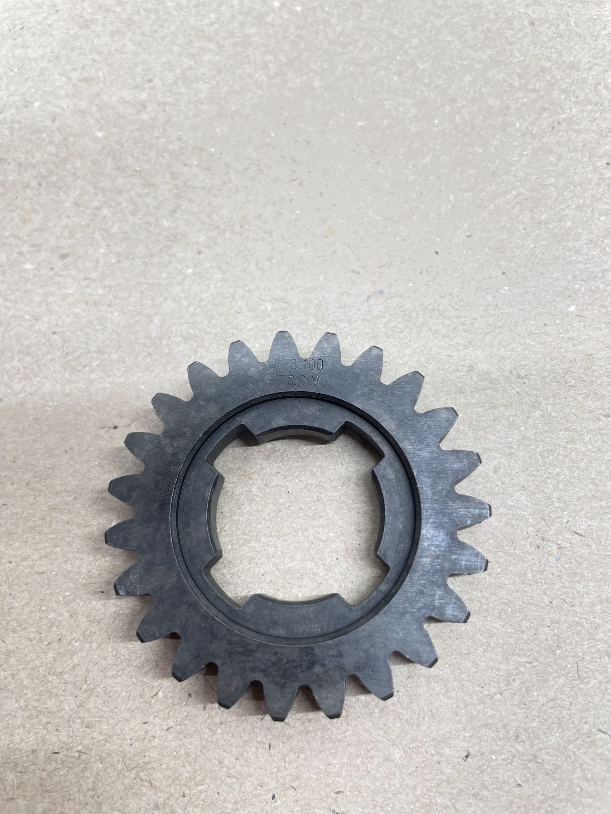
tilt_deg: -73.9
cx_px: 306
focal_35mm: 26
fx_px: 612
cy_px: 407
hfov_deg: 53.1
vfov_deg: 67.3
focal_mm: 4.2
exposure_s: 1/100
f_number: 1.6
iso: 100
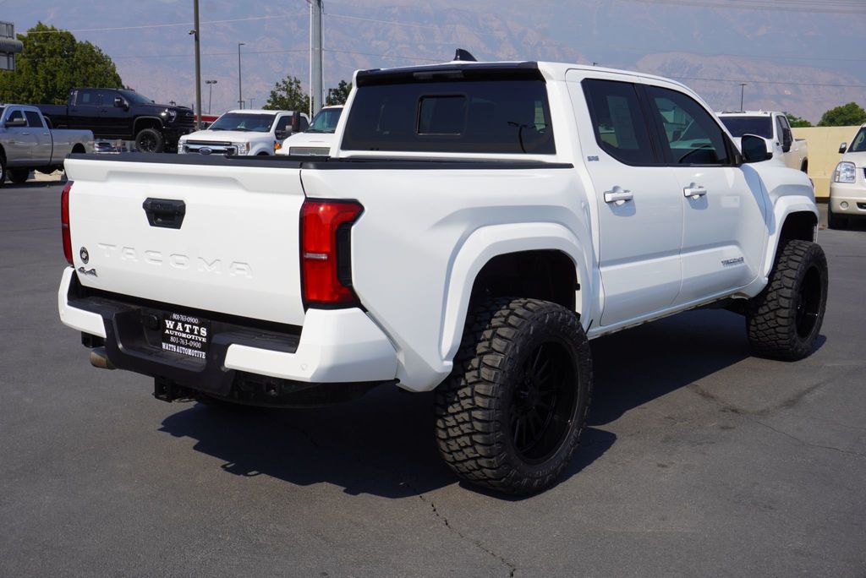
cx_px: 433
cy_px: 289
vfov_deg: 34.3
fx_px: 939
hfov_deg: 49.5
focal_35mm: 39
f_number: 11
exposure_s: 1/250
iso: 100
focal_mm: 26
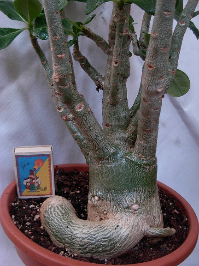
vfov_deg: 49.0
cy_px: 133
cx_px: 100
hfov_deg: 37.7
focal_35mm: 38
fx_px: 291
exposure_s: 1/29.3
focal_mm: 6.3
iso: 79
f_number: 2.9
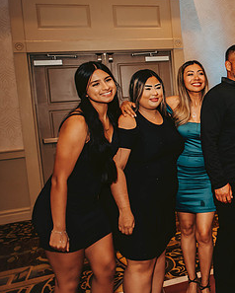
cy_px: 115
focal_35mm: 44
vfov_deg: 41.8
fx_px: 382
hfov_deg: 29.7
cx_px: 276
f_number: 2.8
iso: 800
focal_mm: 24
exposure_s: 1/125
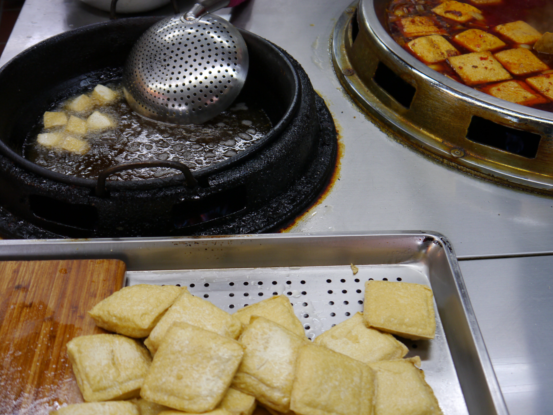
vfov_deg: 30.9
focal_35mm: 47
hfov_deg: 40.4
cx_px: 282
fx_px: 751
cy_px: 203
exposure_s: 1/60
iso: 320
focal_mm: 23
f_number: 4.4
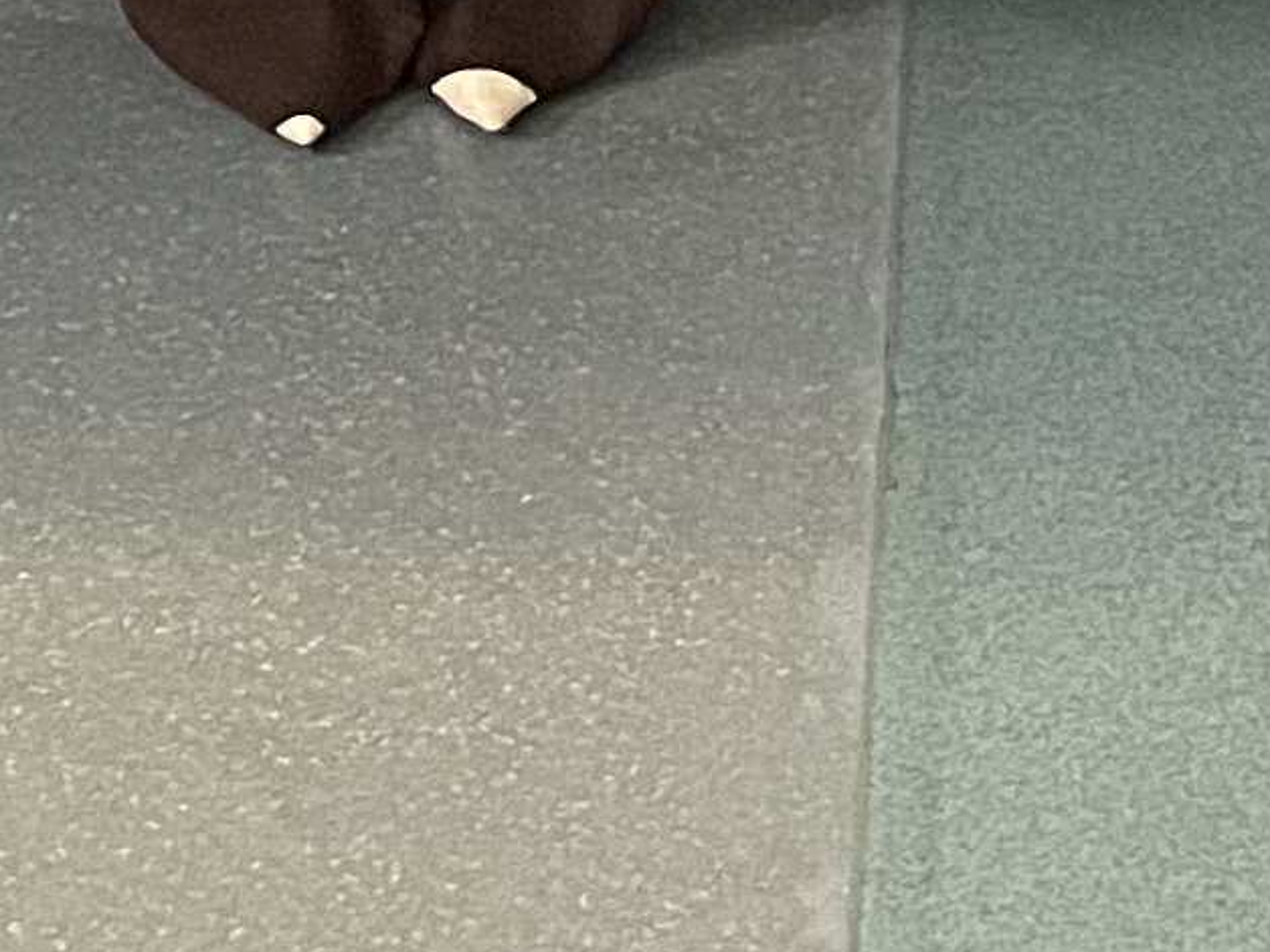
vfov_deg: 7.7
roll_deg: -1.3
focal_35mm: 167
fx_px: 6127
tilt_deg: -7.8
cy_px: -1981
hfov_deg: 11.8
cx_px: 890
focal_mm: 4.2
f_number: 1.6
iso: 400
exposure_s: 1/50
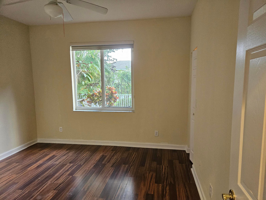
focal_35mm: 23
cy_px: 100
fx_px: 177
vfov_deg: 58.9
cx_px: 133
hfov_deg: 73.9
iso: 800
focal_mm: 5.4
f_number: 1.8
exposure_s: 1/170
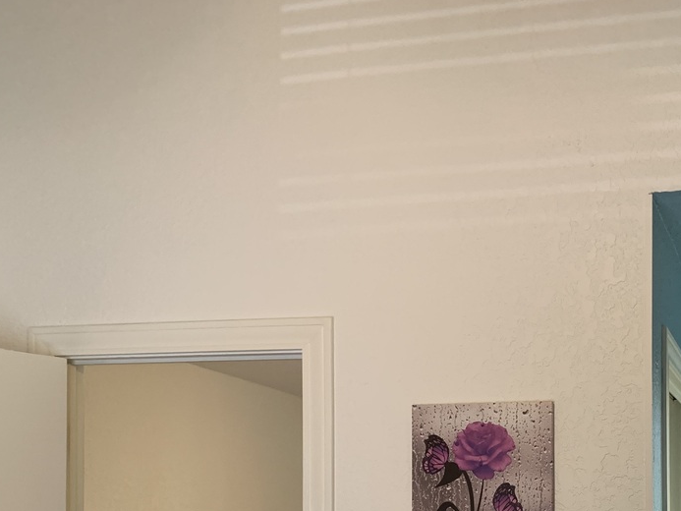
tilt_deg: -1.4
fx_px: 1063
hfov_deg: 34.4
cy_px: 503
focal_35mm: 54
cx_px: 552
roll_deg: -0.5
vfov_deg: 25.8
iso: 160
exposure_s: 1/60
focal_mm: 4.25
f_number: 1.8
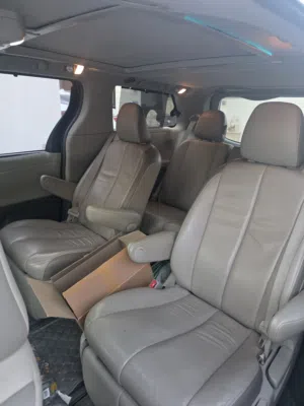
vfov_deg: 73.9
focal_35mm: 23
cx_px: 152
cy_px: 203
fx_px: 269
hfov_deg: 58.9
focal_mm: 6.3
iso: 1000
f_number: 1.7
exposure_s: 1/120
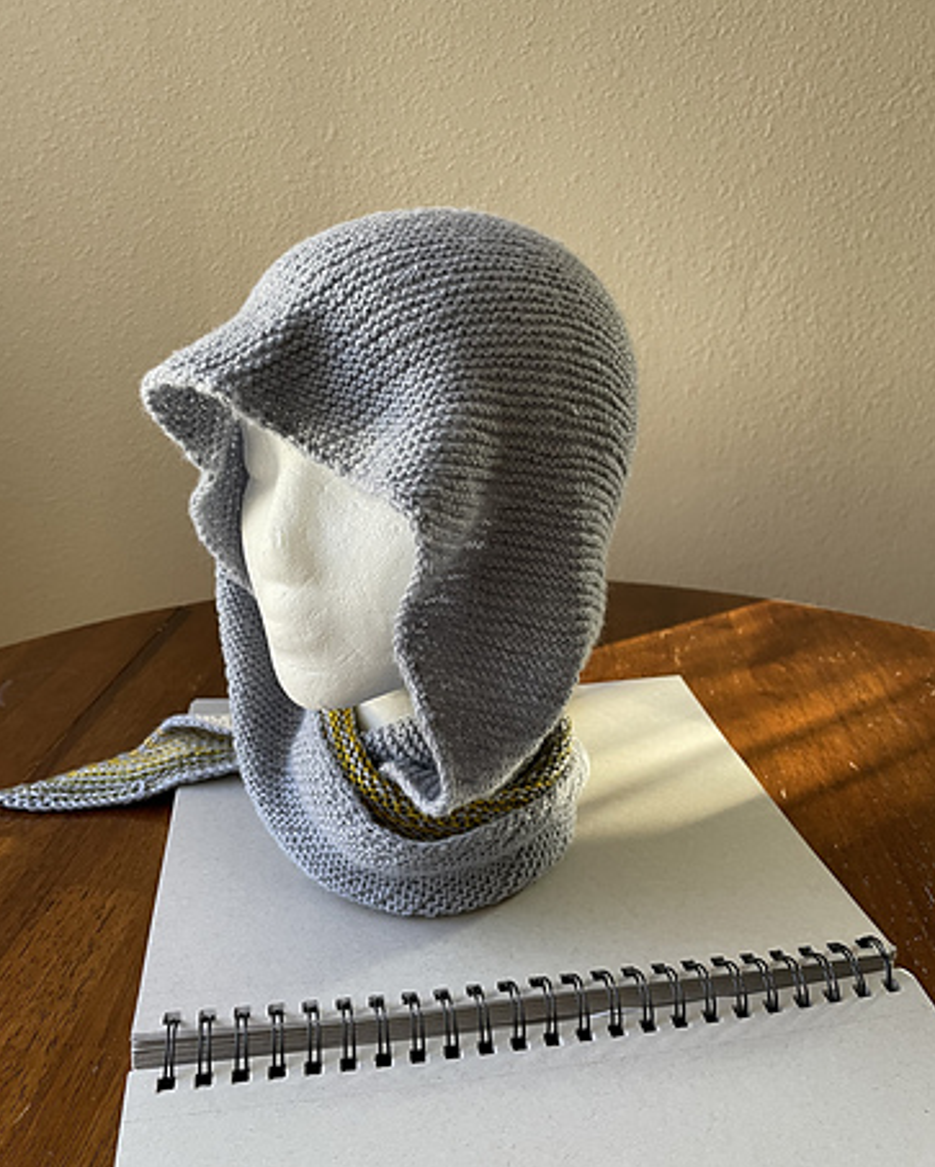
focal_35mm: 28
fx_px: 968
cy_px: 559
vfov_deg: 62.2
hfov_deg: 51.6
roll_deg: -1.1
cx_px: 465
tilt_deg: -22.5
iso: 125
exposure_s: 1/67
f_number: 1.6
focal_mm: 4.2
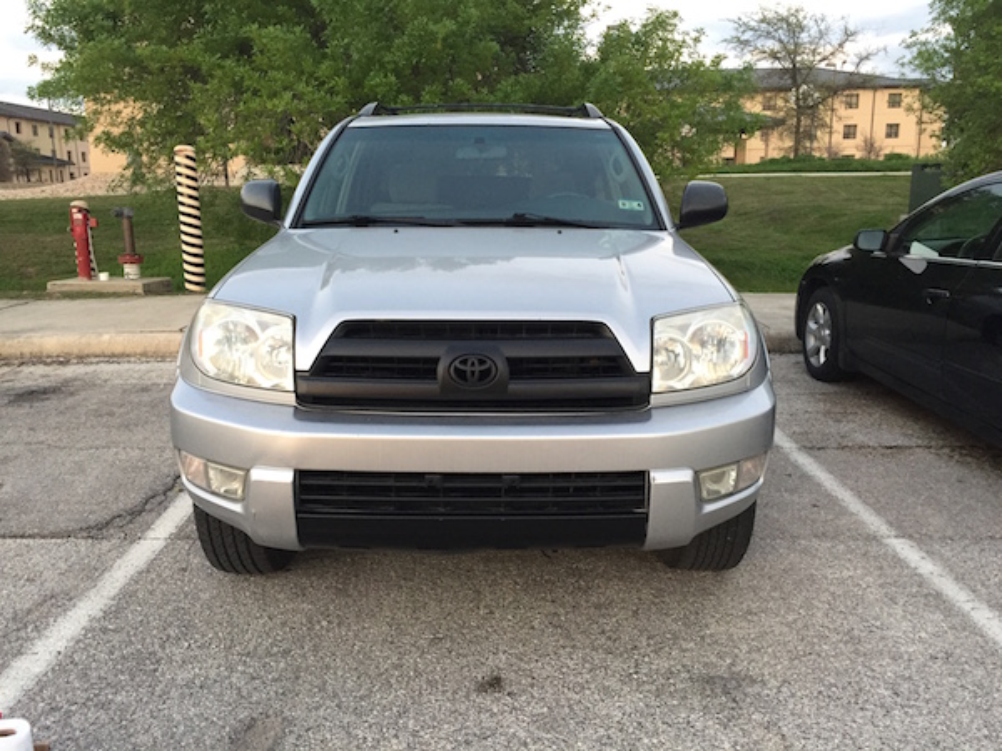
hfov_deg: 61.7
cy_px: 376
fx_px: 839
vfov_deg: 48.2
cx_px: 501
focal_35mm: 29
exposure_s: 1/30
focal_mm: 4.15
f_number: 2.2
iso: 50
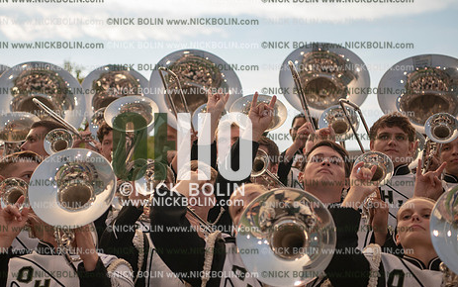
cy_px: 160
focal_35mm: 74
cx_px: 182
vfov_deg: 17.6
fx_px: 924
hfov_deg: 27.8
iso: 800
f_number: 3.2
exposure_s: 1/640
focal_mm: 58
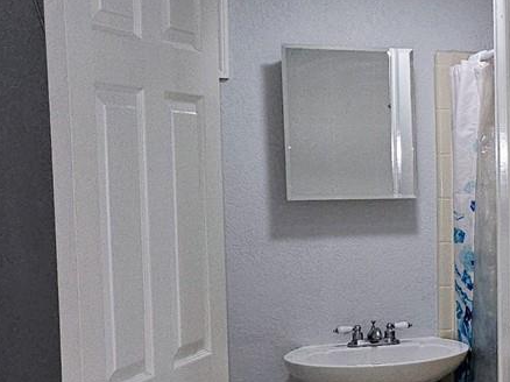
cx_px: 831
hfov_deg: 19.3
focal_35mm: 84
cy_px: 244
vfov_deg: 17.5
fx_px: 1237
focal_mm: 5.4
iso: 100
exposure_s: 1/40
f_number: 1.8
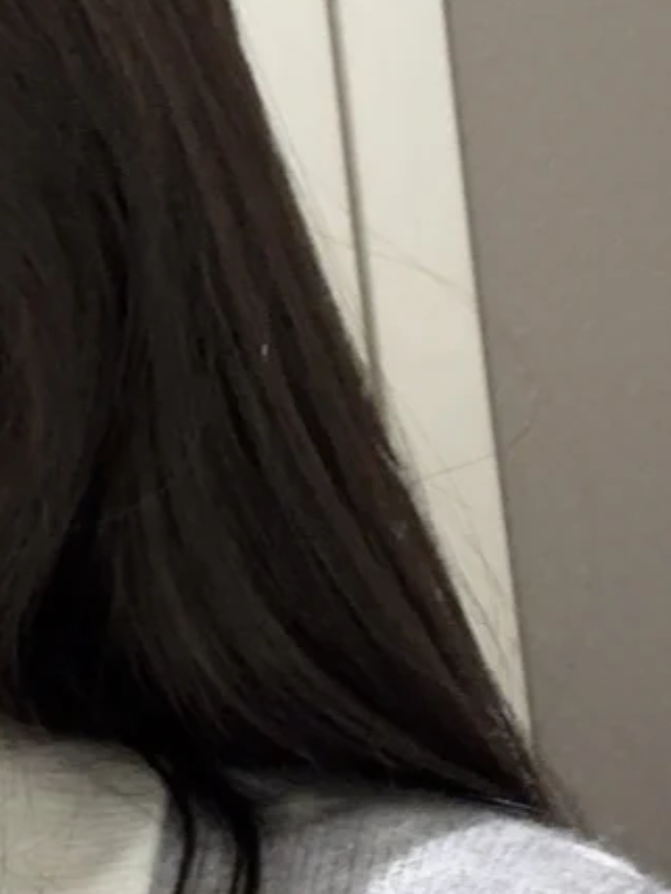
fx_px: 2610
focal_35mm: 101
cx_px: -372
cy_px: 477
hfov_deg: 13.7
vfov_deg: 19.4
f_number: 1.9
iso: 200
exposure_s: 1/50
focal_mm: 2.69
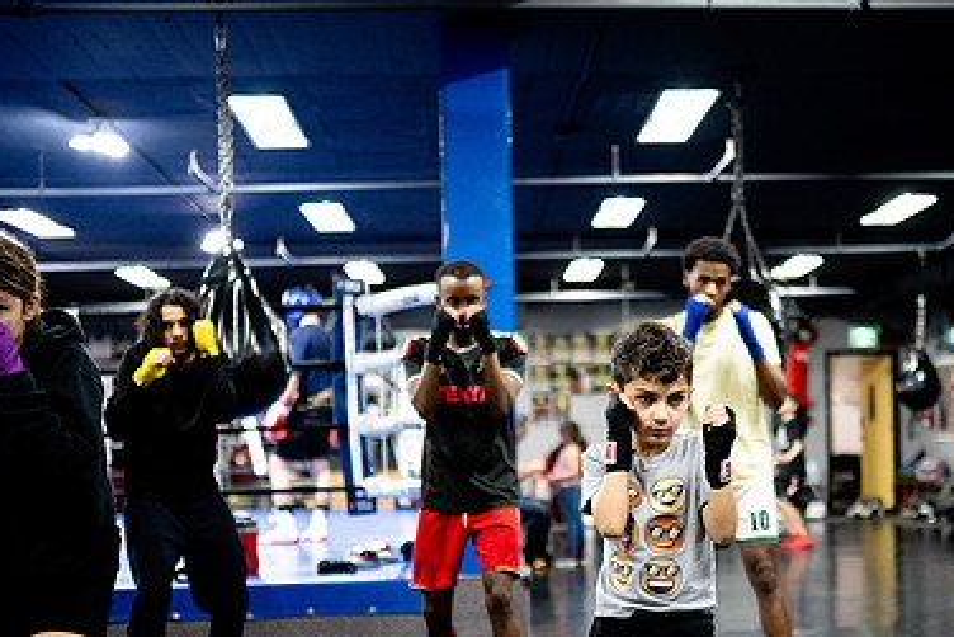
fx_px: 1431
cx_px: 584
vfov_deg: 24.8
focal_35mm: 54
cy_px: 478
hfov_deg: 36.7
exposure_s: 1/500
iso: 2000
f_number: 1.4
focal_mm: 35
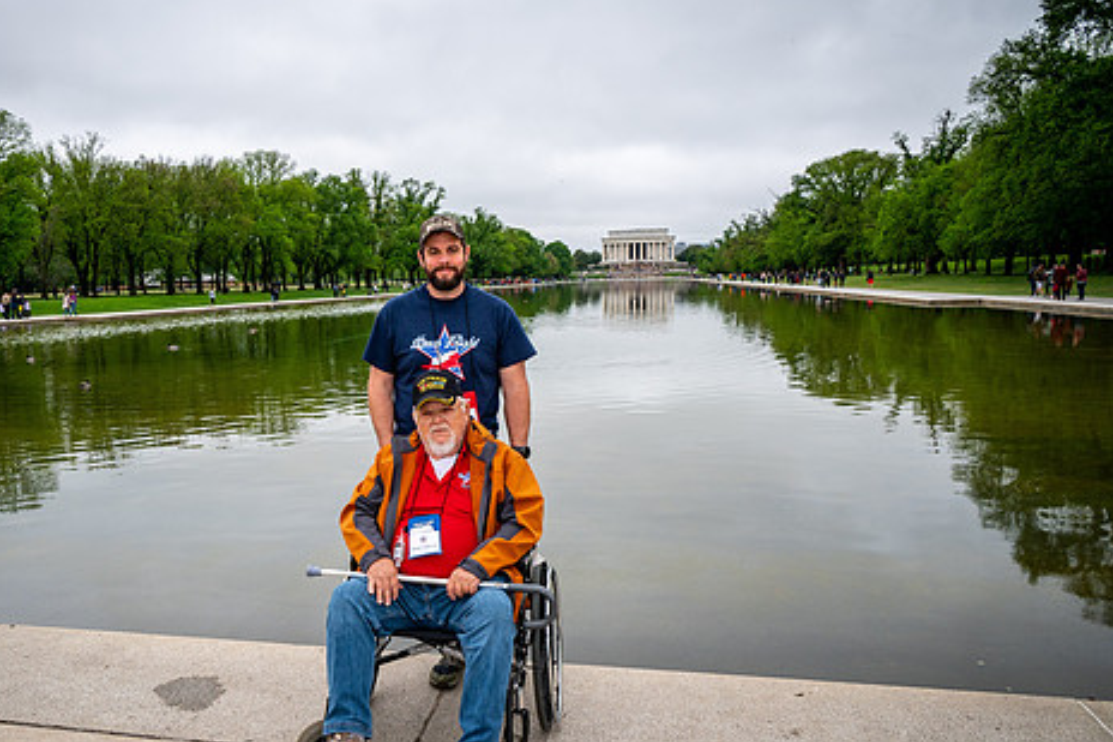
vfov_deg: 43.5
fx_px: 927
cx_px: 434
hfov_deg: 61.3
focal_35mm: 30
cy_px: 399
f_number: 8
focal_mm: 24
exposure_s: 1/640
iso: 450
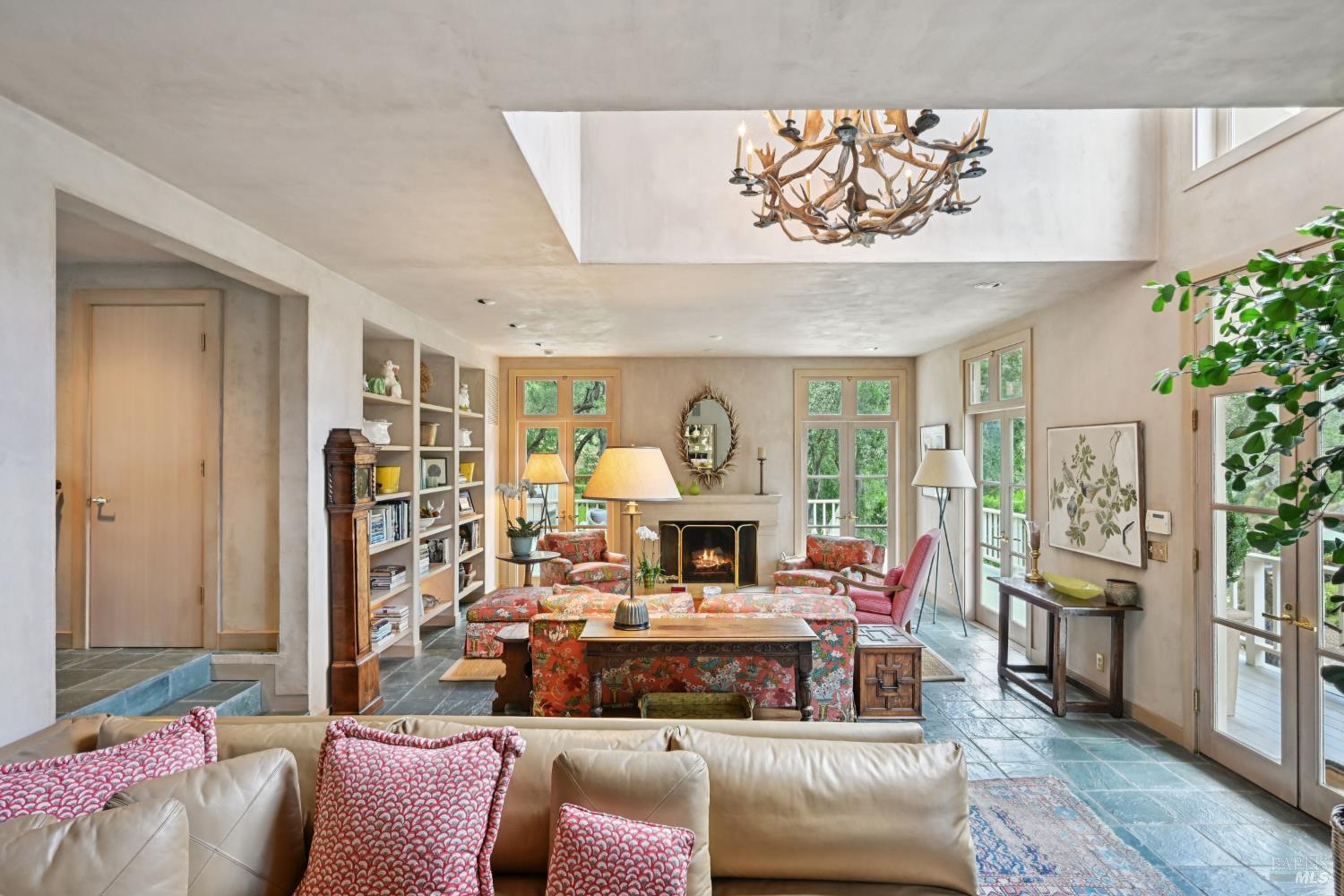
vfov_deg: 68.9
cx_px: 672
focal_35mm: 18
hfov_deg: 91.6
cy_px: 448
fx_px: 653
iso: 1600
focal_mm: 17.5
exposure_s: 1/30
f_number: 11
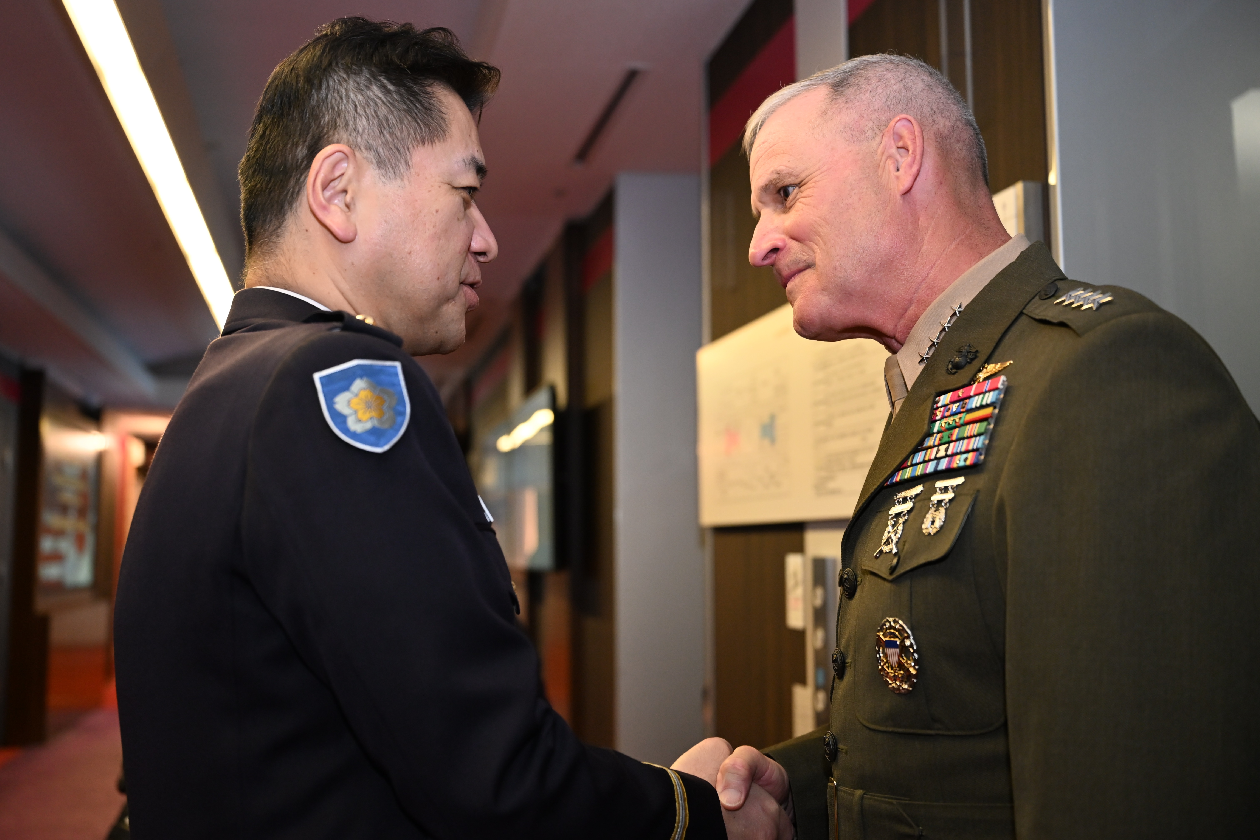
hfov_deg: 53.1
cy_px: 420
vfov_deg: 36.9
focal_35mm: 36
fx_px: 1260
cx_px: 630
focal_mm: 36
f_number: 2.8
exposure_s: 1/200
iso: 2000
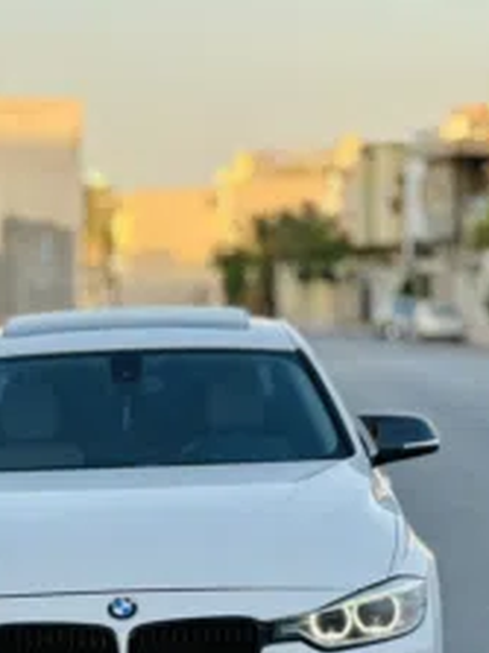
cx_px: 129
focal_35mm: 138
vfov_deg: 14.2
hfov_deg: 10.7
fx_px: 2602
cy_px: 501
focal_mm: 9
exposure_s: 1/84
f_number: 2.8
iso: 32
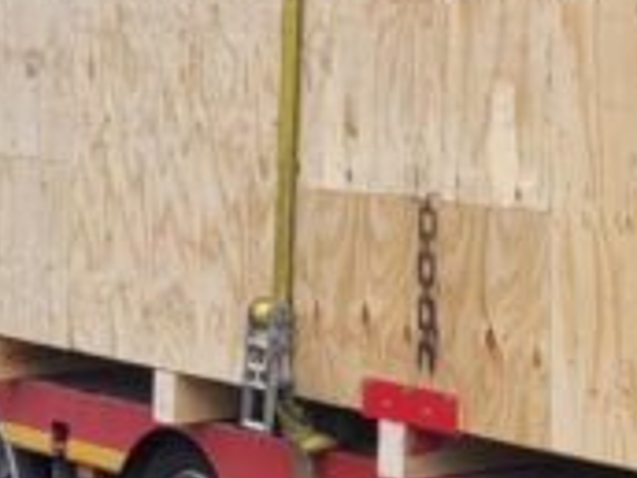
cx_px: 811
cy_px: -115
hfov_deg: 12.4
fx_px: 2852
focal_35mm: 155
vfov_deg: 9.4
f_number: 1.8
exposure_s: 1/522
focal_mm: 5.4
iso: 40
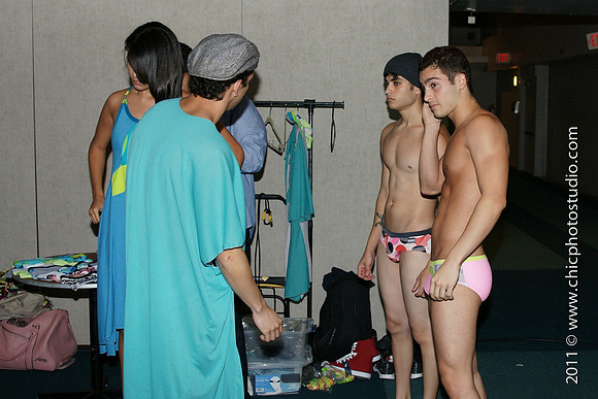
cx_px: 299
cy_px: 200
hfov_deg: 53.1
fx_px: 598
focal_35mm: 36
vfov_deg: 36.9
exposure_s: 1/160
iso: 800
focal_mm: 24
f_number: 3.2
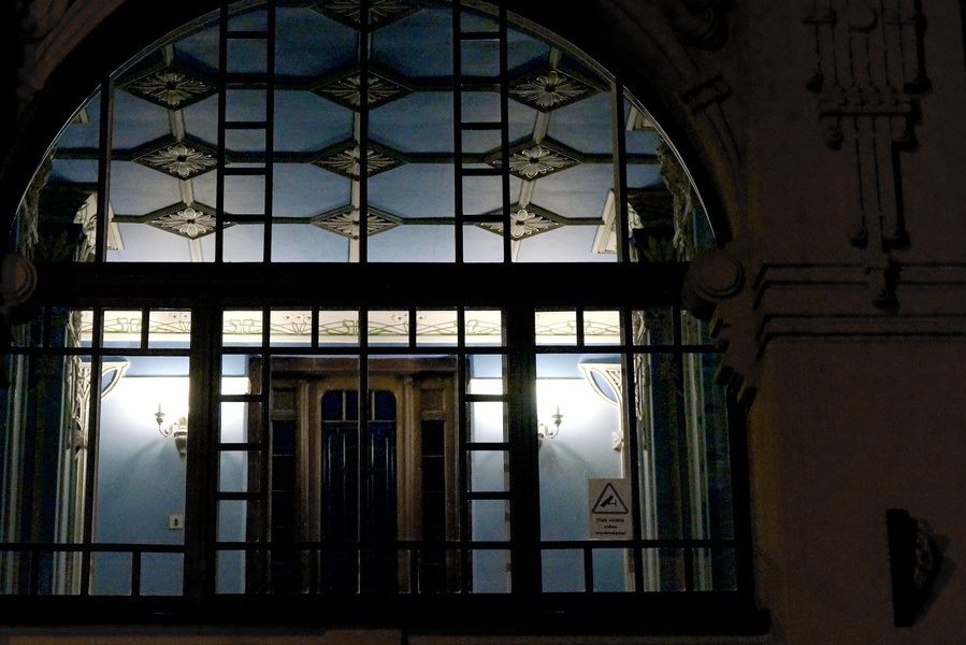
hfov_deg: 28.6
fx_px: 1892
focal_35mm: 70
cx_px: 483
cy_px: 322
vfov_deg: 19.3
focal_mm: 47
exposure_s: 1/80
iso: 3200
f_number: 4
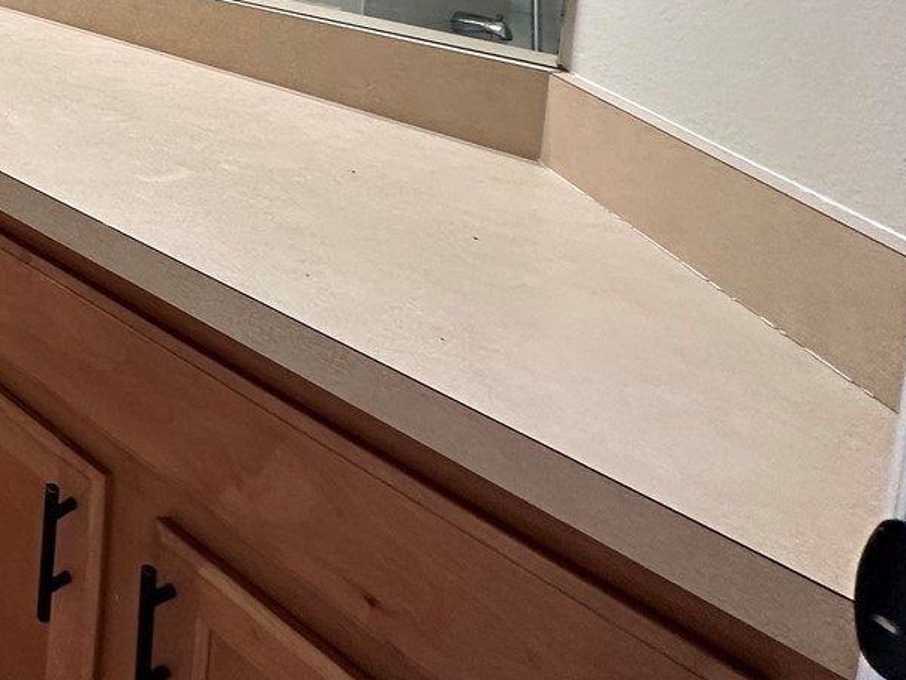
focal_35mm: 37
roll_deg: -1.7
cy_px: -99
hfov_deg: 36.0
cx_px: -237
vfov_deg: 33.0
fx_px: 969
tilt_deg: -5.5
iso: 200
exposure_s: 1/120
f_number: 2.2
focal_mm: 2.22
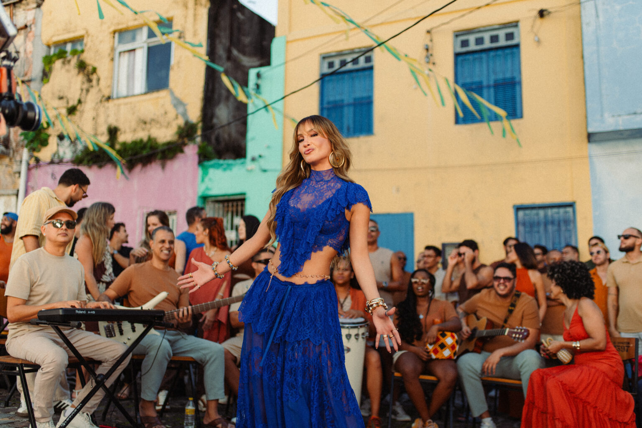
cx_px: 321
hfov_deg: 54.4
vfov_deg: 37.9
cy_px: 214
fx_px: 624
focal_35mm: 35
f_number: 1.4
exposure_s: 1/2000
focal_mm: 35
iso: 100
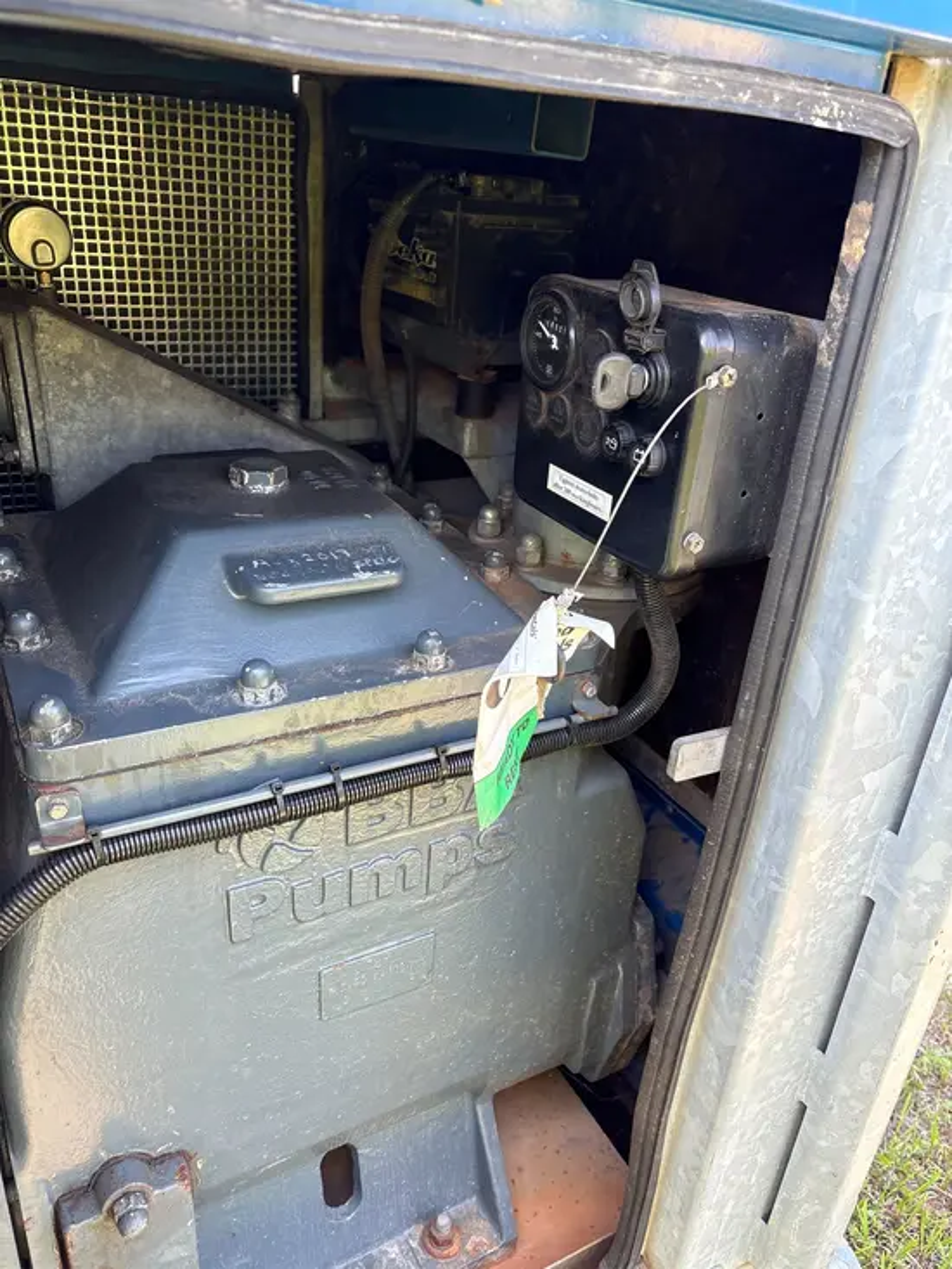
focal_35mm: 26
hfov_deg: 53.1
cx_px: 476
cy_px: 634
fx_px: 953
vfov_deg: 67.3
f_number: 1.6
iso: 64
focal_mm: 5.96
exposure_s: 1/133
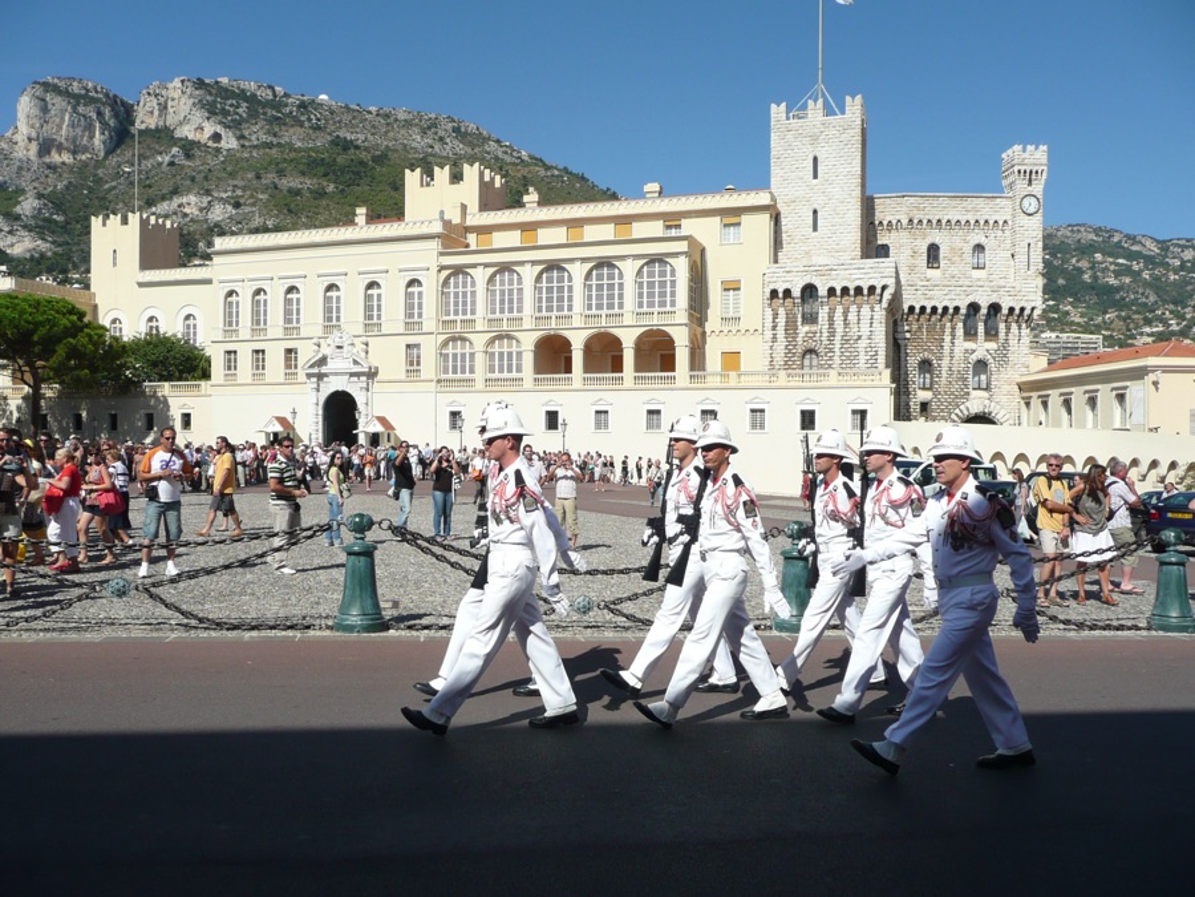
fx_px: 967
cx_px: 598
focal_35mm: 28
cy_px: 448
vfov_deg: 49.7
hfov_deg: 63.4
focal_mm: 4.6
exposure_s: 1/320
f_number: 8
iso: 100
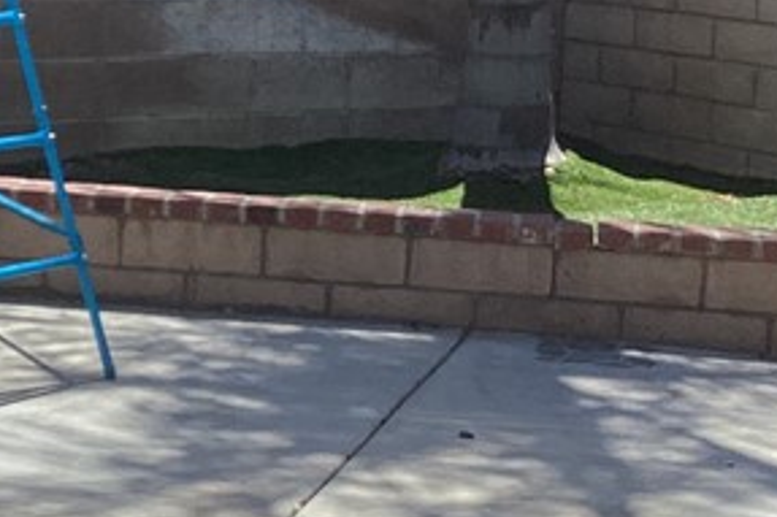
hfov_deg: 17.8
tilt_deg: -5.3
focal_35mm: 115
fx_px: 2481
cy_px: 106
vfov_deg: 11.9
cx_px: 295
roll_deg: -2.4
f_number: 2.4
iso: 25
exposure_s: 1/1359
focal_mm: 3.3
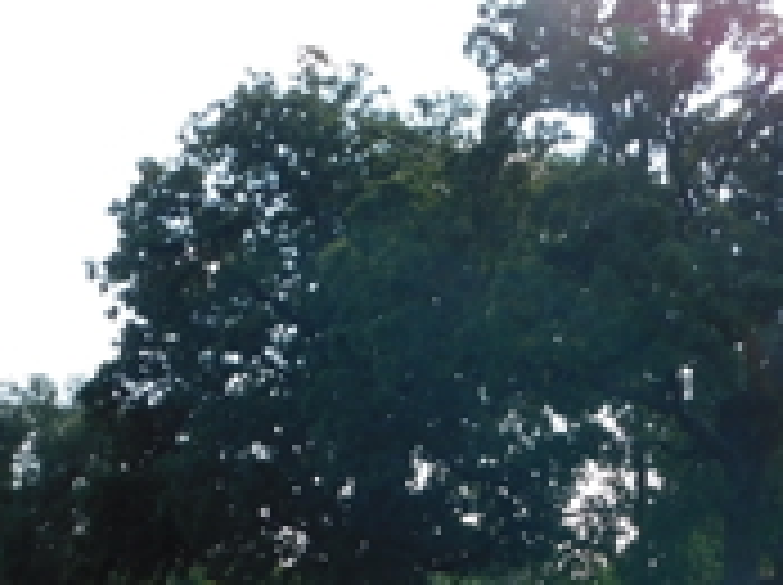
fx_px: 1197
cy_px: 441
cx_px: 464
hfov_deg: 36.1
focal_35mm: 53
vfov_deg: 27.1
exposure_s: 1/800
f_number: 3
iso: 125
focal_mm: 4
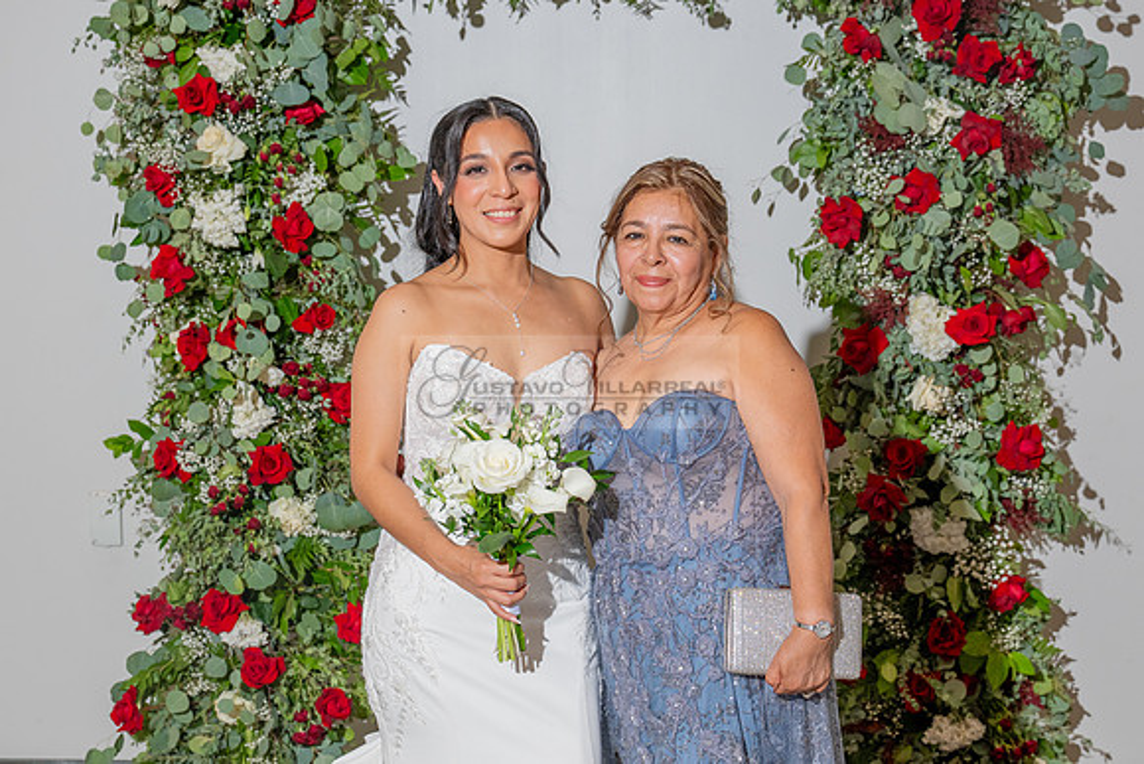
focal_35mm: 67
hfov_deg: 30.1
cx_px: 570
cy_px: 400
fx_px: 2130
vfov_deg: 20.3
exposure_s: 1/200
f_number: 5.6
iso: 800
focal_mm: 57
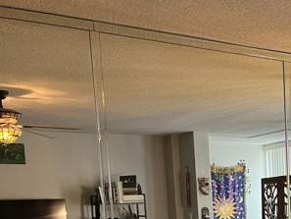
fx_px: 589
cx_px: 314
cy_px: 281
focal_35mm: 70
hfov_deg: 25.8
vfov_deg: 19.5
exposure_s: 1/60
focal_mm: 5.1
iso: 400
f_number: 1.6
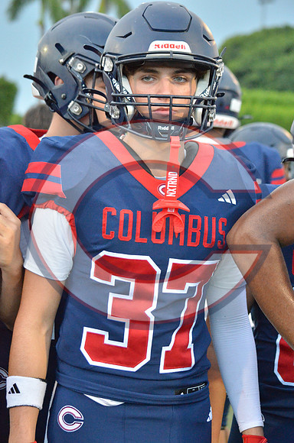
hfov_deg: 13.0
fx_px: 1292
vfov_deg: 19.5
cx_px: 147
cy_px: 222
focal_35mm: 105
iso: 4500
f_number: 4.5
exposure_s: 1/500
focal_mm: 70
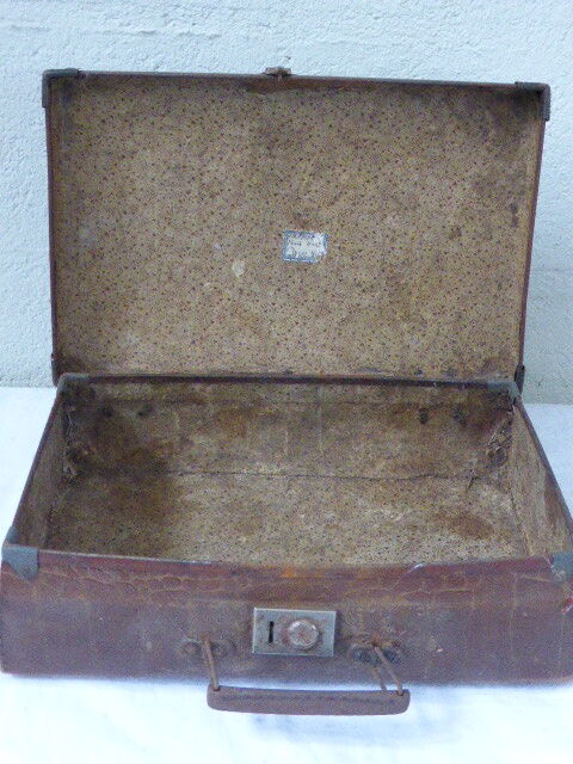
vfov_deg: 38.9
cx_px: 286
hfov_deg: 29.7
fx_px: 1081
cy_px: 382
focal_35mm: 49
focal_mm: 8.5
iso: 1600
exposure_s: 1/100
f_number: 4.2
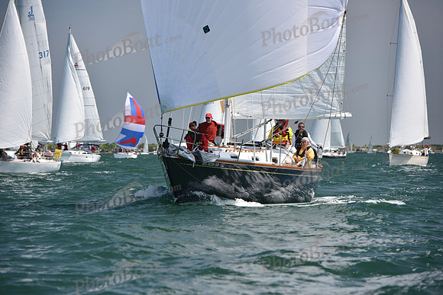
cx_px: 222
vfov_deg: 8.1
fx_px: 2092
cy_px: 148
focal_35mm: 170
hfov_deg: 12.1
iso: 320
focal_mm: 170
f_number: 5.6
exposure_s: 1/800
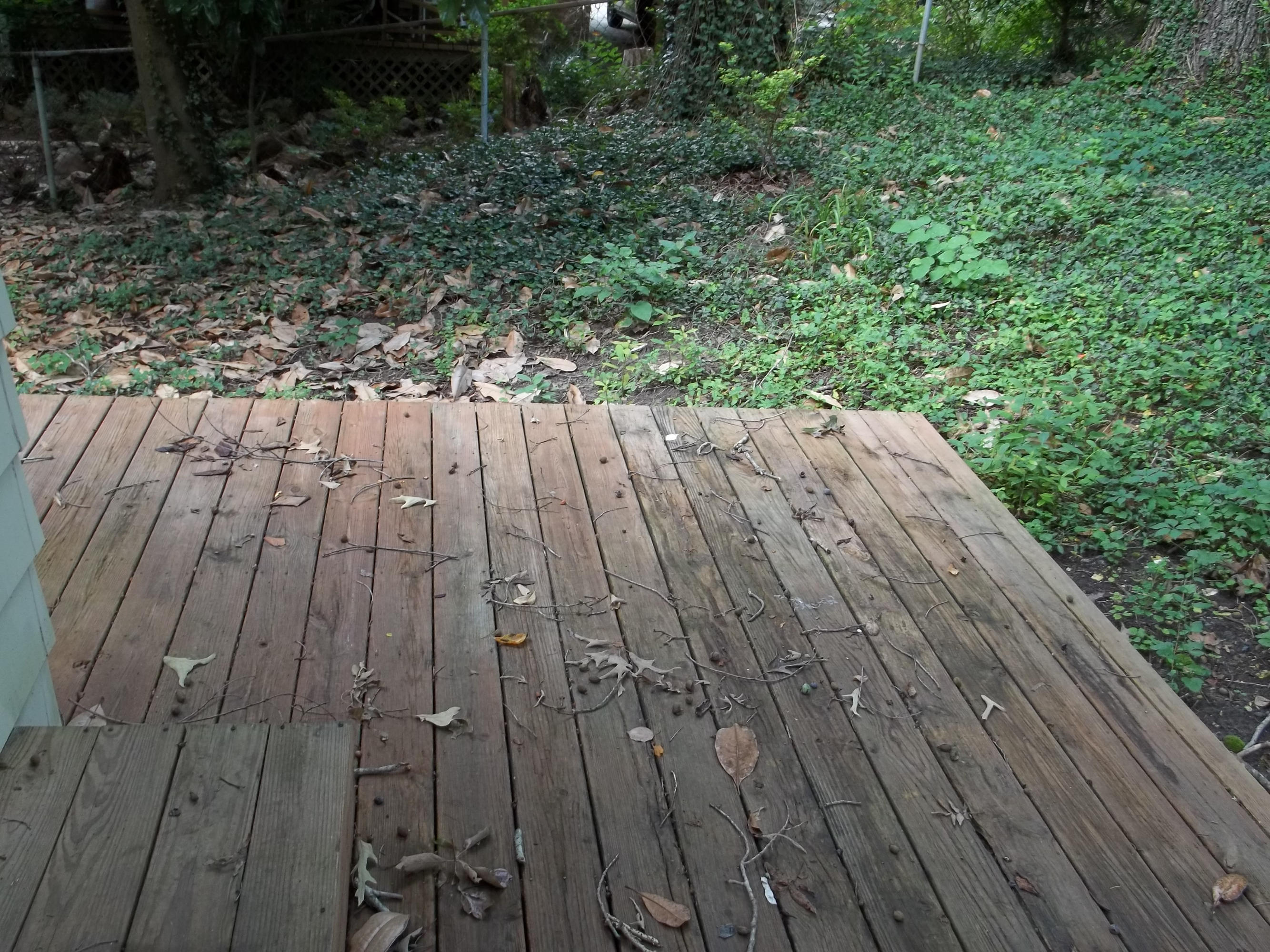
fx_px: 1211
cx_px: 635
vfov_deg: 42.9
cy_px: 476
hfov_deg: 55.4
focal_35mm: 33
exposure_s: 1/30
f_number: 3.3
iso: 64
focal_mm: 5.9
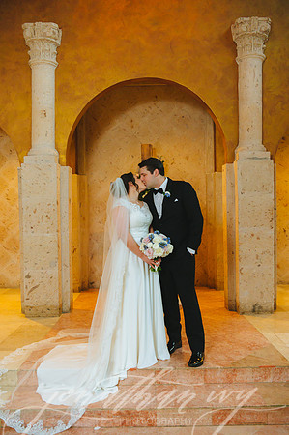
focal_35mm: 34
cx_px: 144
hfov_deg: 38.8
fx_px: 410
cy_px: 218
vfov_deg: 55.8
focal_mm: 34
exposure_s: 1/160
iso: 4000
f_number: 4
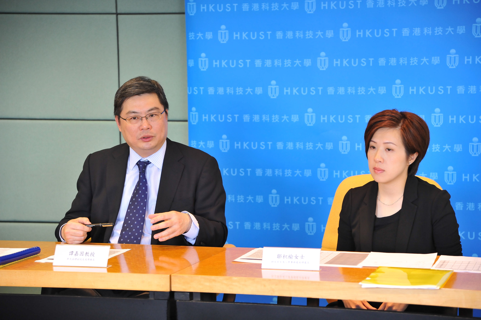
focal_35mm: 95
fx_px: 1269
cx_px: 240
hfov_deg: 21.5
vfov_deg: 14.4
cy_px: 160
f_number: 4.5
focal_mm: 95
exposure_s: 1/80
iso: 2000
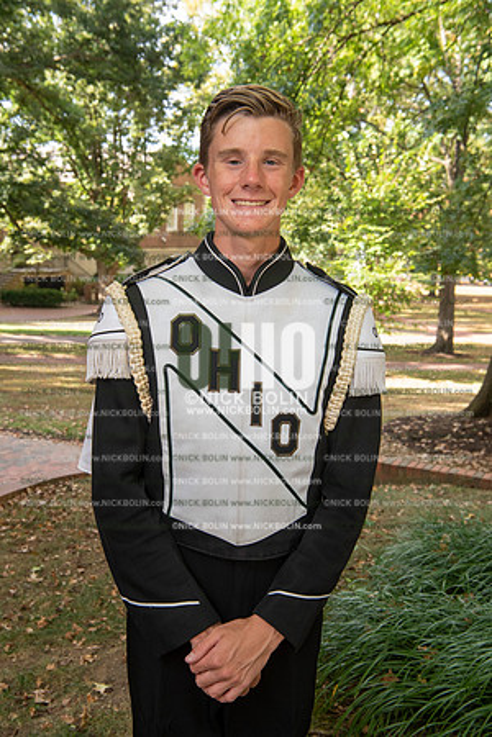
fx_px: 902
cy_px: 368
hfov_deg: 30.5
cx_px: 246
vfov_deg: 44.5
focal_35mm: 44
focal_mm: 44
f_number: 8
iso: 500
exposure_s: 1/100
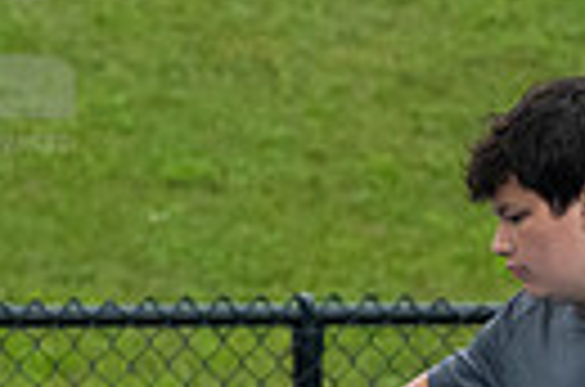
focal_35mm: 1006
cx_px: 576
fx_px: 16308
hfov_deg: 2.1
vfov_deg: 1.4
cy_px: 616
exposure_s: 1/1000
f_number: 5.6
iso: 1250
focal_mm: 150
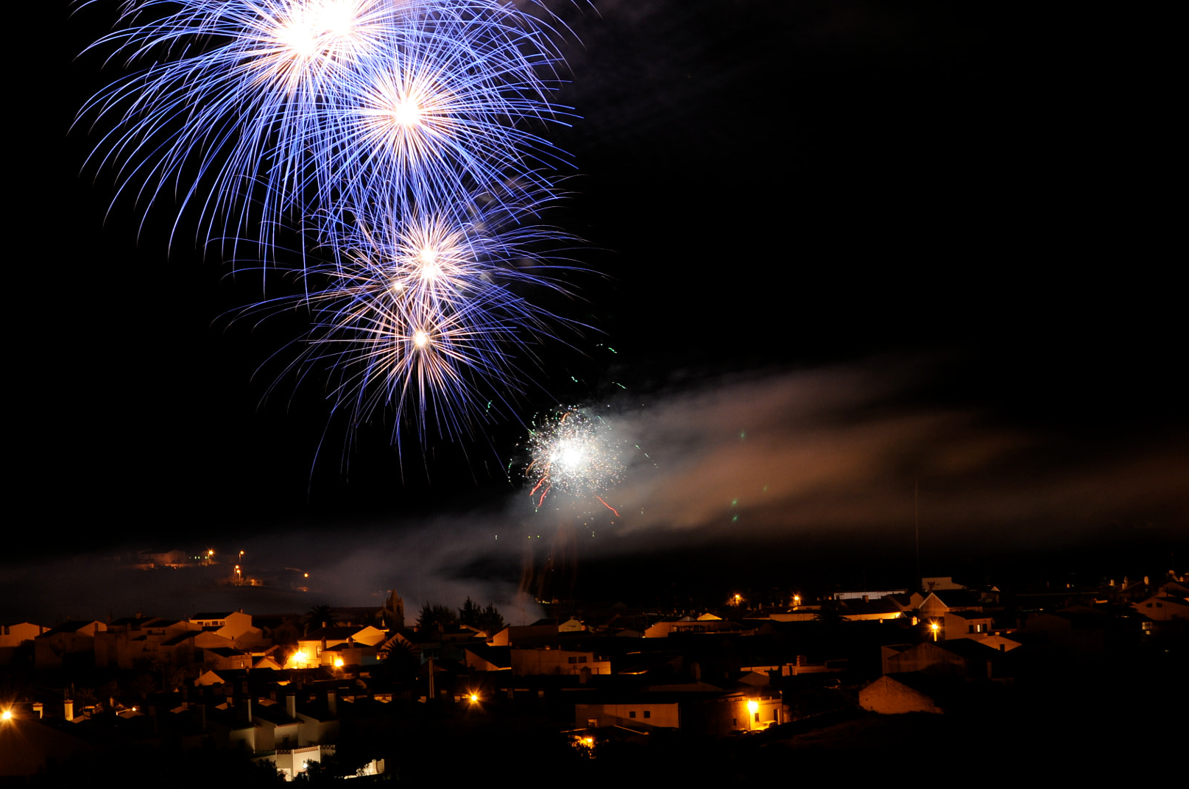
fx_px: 3451
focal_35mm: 105
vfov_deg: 13.0
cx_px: 556
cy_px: 349
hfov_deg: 19.5
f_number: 8
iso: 200
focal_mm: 55
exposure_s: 8
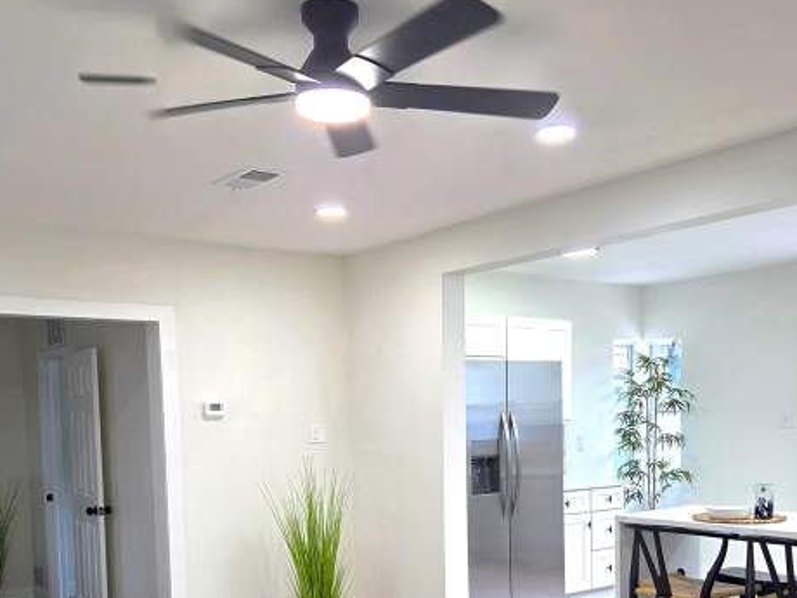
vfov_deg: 34.9
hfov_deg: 46.8
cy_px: 475
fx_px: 921
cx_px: 424
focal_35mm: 40
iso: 125
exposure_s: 1/180
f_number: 1.8
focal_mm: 5.4
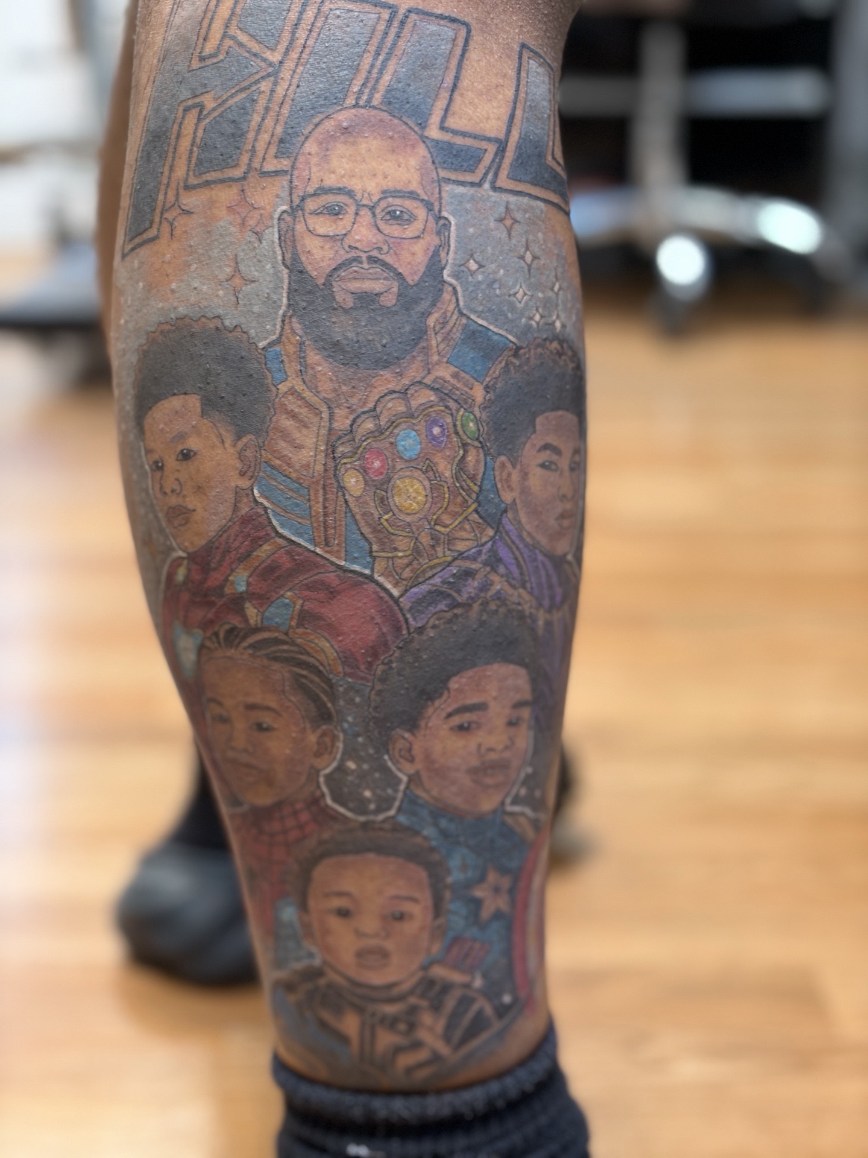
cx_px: 434
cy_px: 579
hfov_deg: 28.0
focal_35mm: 52
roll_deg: -1.7
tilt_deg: -17.7
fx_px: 1739
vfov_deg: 36.8
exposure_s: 1/40
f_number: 1.6
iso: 160
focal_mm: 5.96
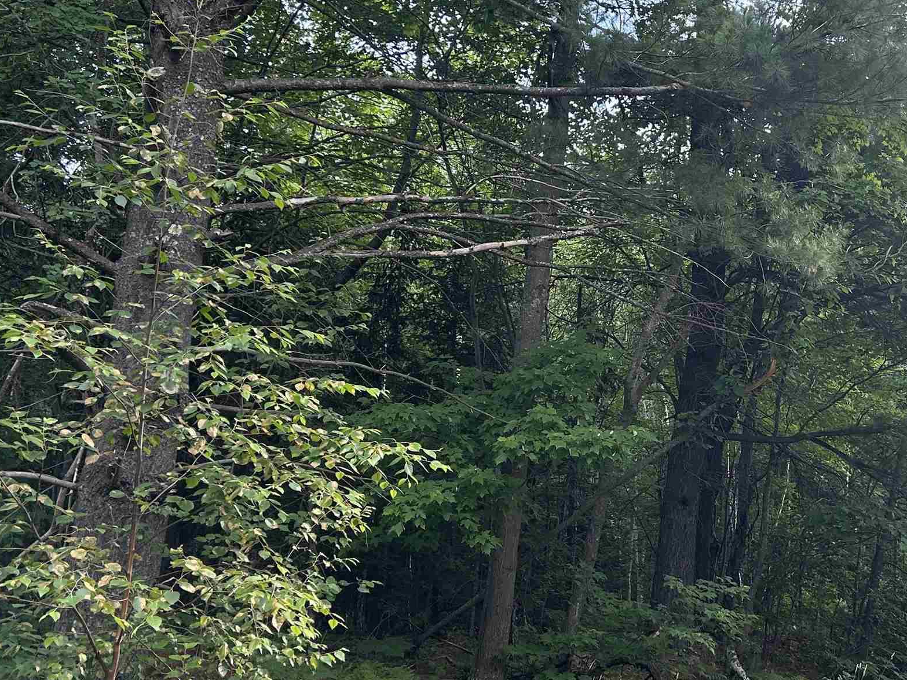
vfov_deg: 28.6
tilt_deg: +12.3
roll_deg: +1.3
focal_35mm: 51
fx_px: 1336
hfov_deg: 36.2
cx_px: 725
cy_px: 358
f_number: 1.5
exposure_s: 1/279
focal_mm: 5.7
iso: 40
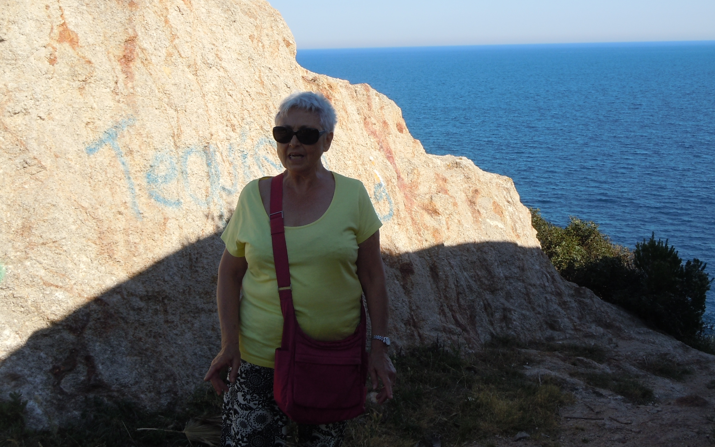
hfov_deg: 41.8
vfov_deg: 26.8
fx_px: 935
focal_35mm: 48
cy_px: 187
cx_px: 356
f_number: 4.6
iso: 100
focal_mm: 8.1
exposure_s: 1/400
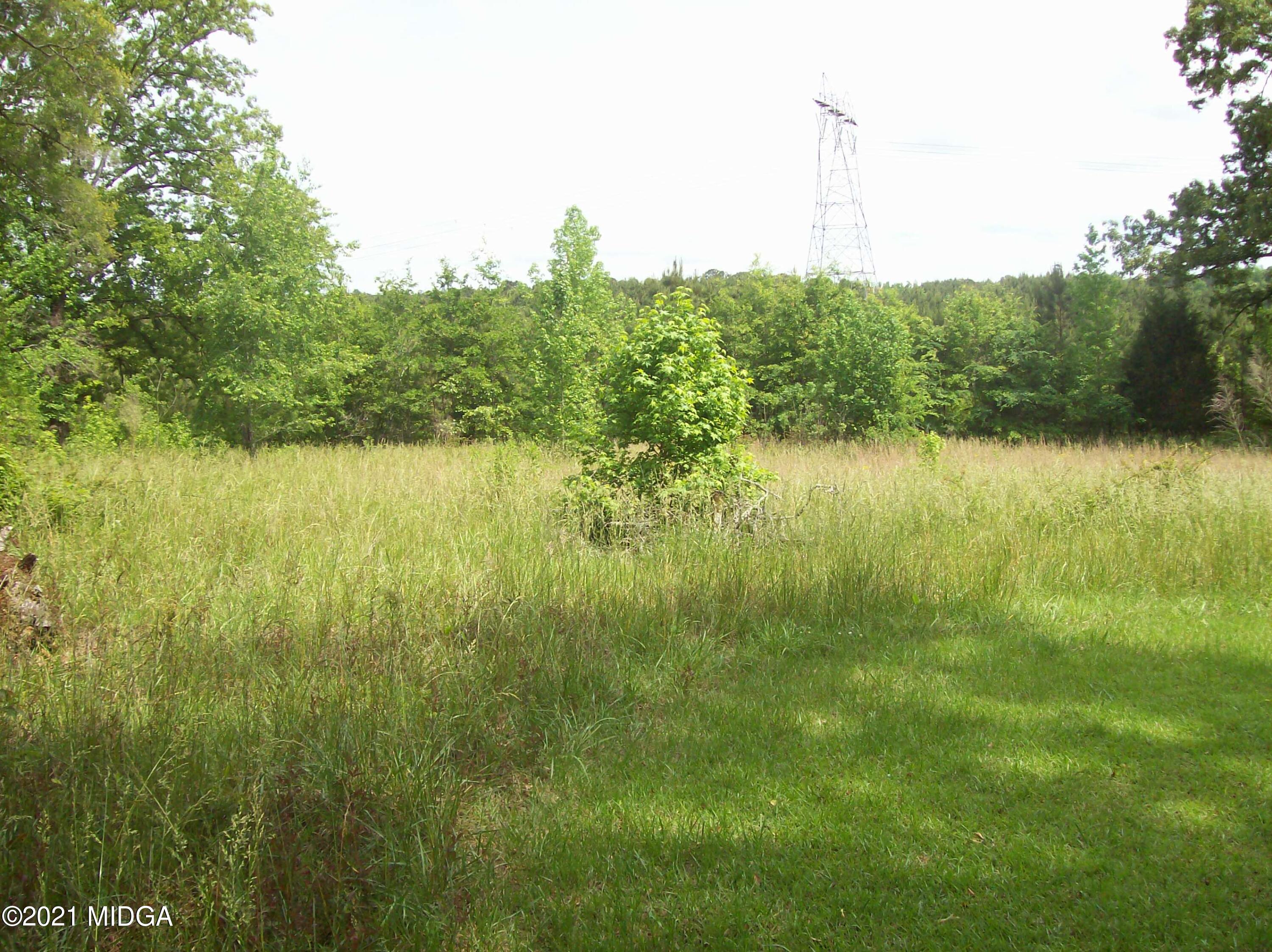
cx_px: 636
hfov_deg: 51.4
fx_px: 1322
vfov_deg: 39.6
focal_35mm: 36
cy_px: 476
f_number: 2.7
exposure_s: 1/833
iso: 80
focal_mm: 6
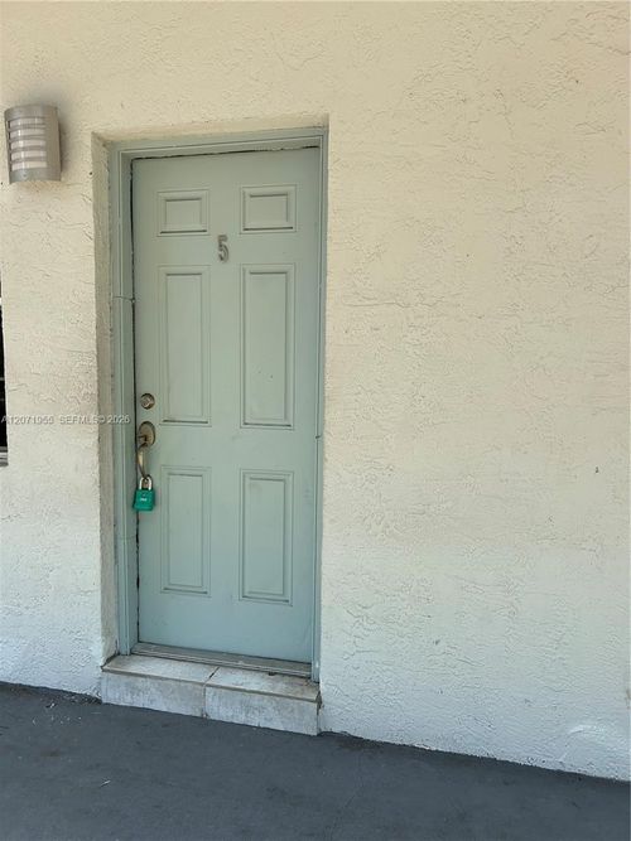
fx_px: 632
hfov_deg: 53.0
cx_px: 316
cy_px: 420
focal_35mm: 26
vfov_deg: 67.3
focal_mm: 5.7
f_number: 1.5
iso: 50
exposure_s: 1/808
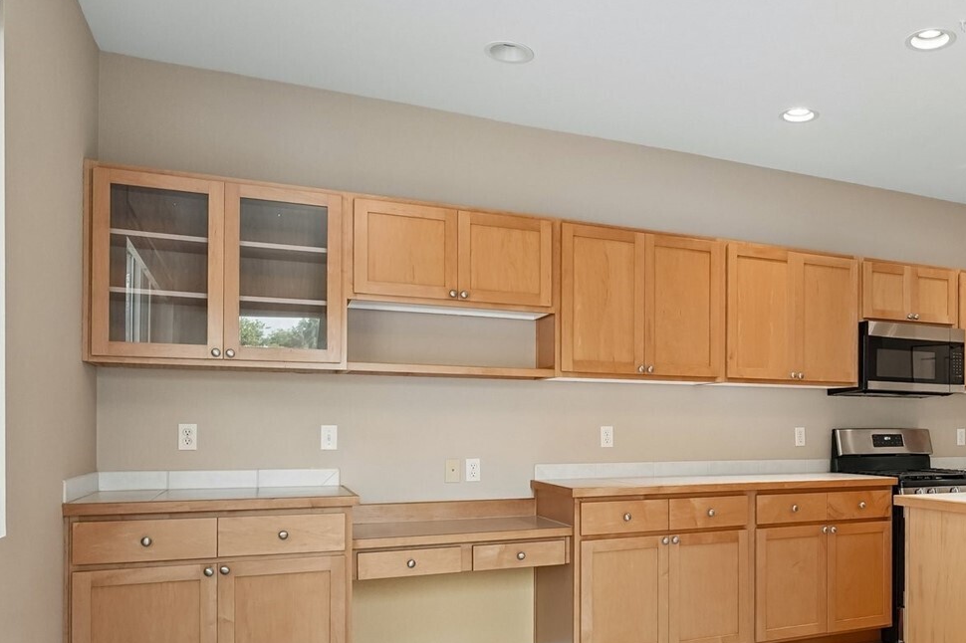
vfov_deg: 45.2
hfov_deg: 62.5
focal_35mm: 28
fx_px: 751
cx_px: 699
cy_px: 461
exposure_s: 1/60
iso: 1600
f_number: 8
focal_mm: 16
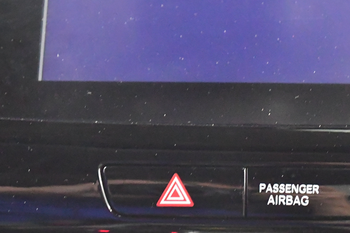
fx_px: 1235
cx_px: 234
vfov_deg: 10.8
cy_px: 50
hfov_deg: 16.1
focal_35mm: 127
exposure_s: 1/40
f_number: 5.6
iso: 10000
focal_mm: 40
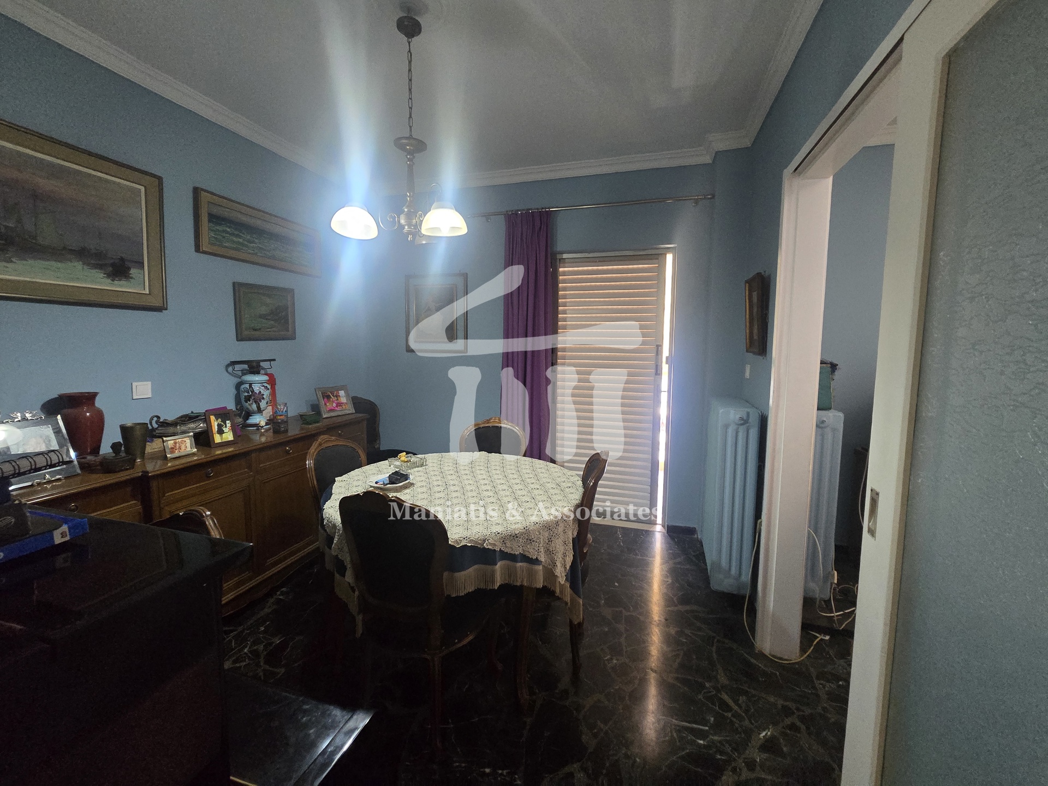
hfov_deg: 106.2
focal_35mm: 13
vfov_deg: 89.9
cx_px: 524
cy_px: 393
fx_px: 394
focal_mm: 2.2
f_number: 2.2
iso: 800
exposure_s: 1/50
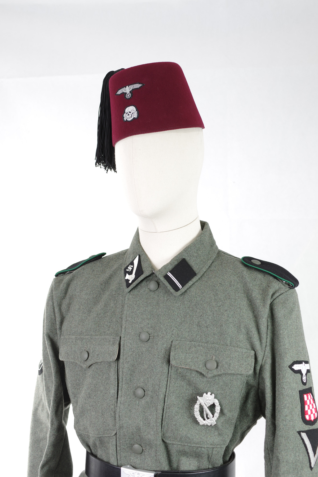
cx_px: 159
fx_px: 689
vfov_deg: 38.2
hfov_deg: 26.0
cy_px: 238
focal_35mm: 52
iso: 100
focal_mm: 35
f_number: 3.5
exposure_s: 1/50
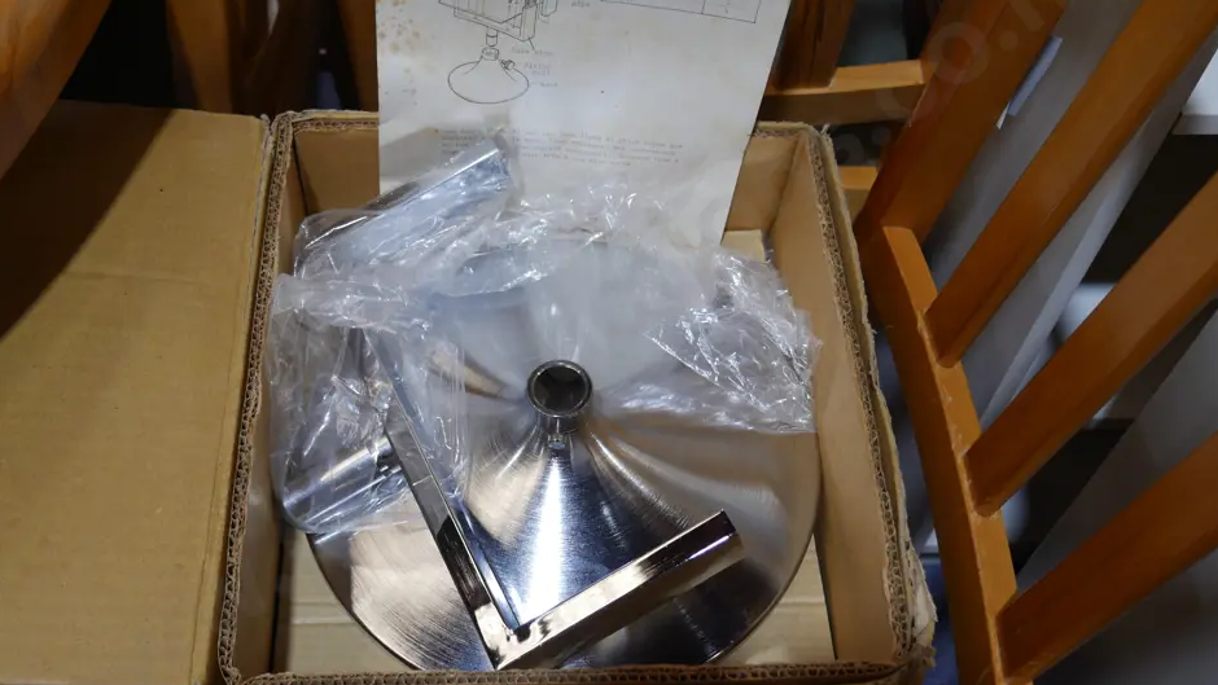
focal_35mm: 38
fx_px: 1227
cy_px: 340
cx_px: 574
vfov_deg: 31.2
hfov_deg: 52.7
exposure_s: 1/100
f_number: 3.6
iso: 200
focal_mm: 16
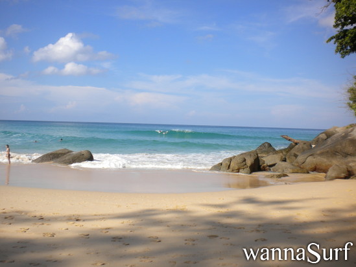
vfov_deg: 40.7
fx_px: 360
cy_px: 134
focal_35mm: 35
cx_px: 178
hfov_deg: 52.6
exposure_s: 1/801
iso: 80
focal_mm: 6.3
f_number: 4.6
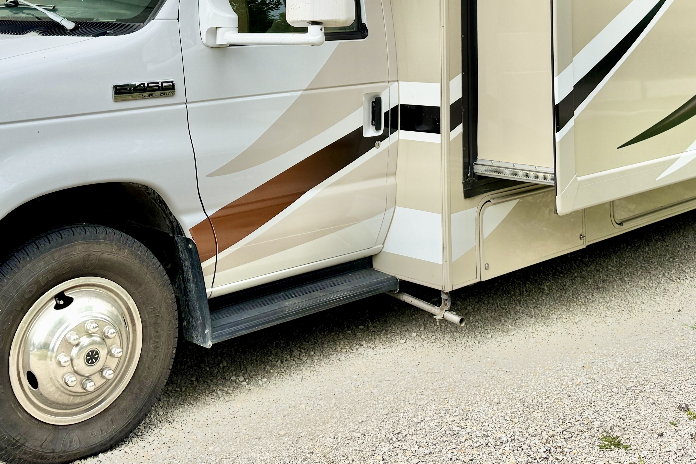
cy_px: 11
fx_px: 947
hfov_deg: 40.3
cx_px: 314
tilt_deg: +3.2
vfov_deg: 26.2
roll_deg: +1.5
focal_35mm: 49
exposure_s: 1/2801
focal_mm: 6.76
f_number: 1.78
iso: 80
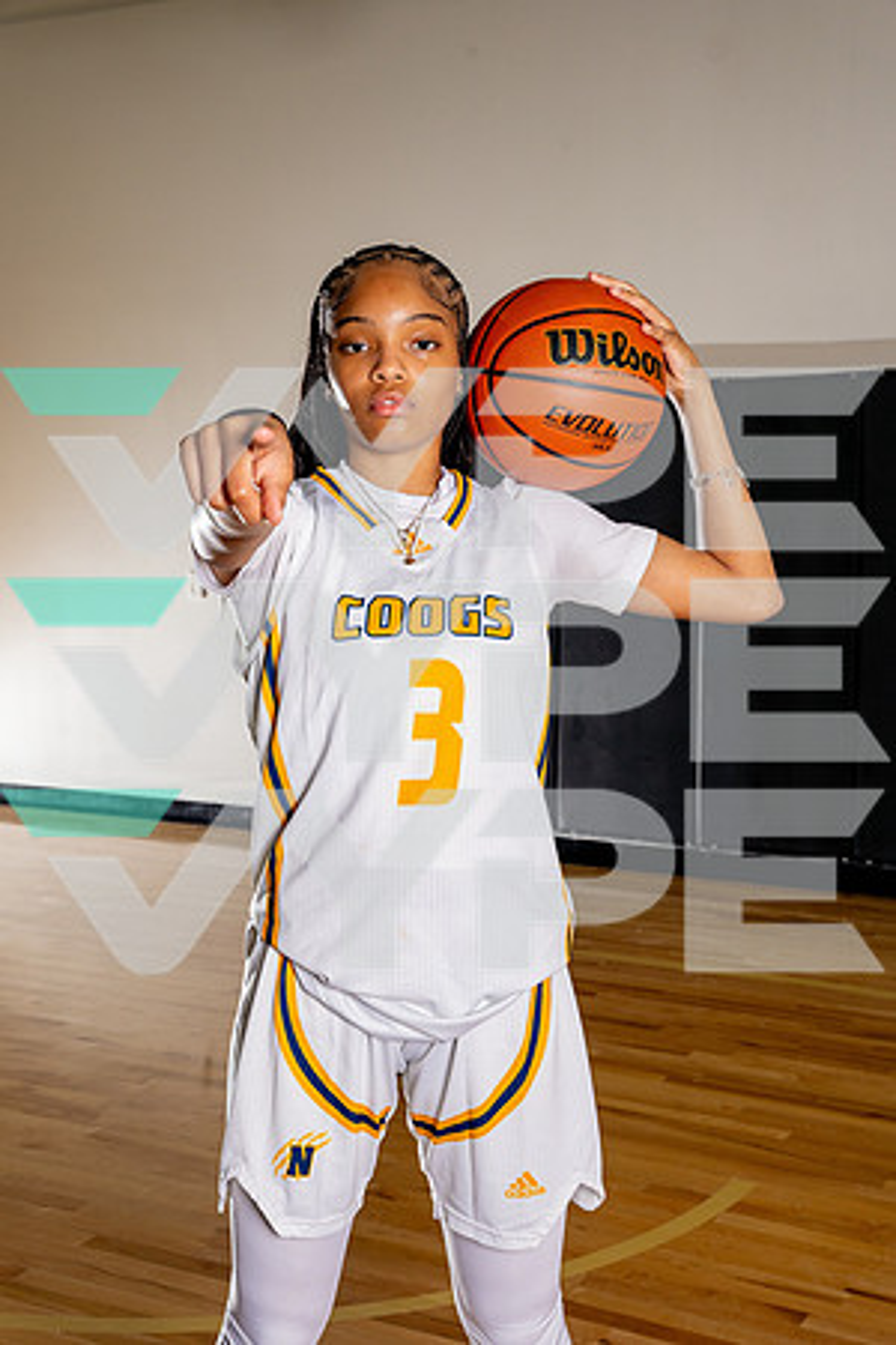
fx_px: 1751
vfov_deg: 42.0
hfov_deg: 28.7
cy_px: 672
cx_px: 448
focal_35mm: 47
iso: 640
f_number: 8
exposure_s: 1/200
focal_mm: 46.9
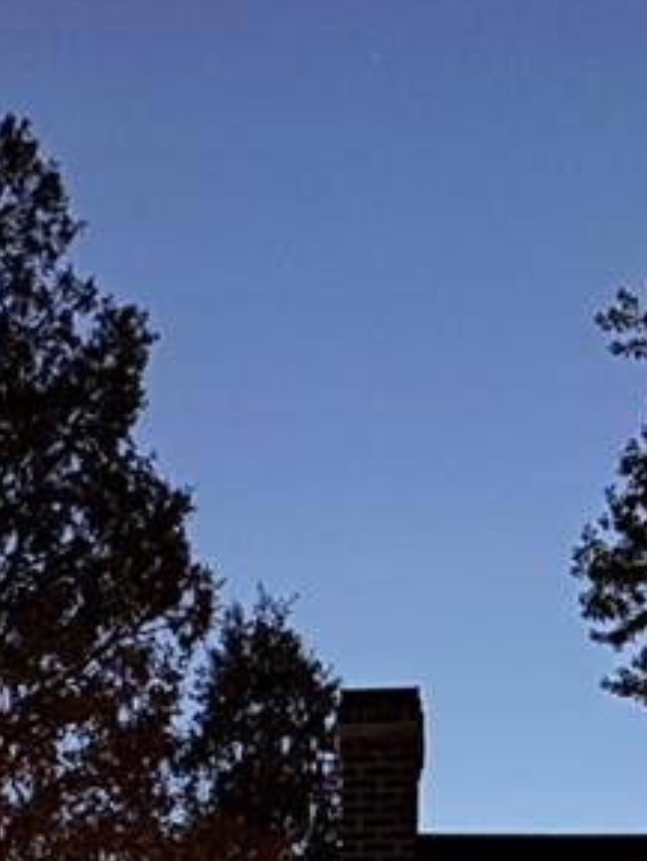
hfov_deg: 13.6
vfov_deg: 15.5
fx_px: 2689
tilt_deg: -1.7
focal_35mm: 108
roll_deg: -1.4
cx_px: 110
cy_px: 1579
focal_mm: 5.96
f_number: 1.6
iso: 1250
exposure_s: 1/5
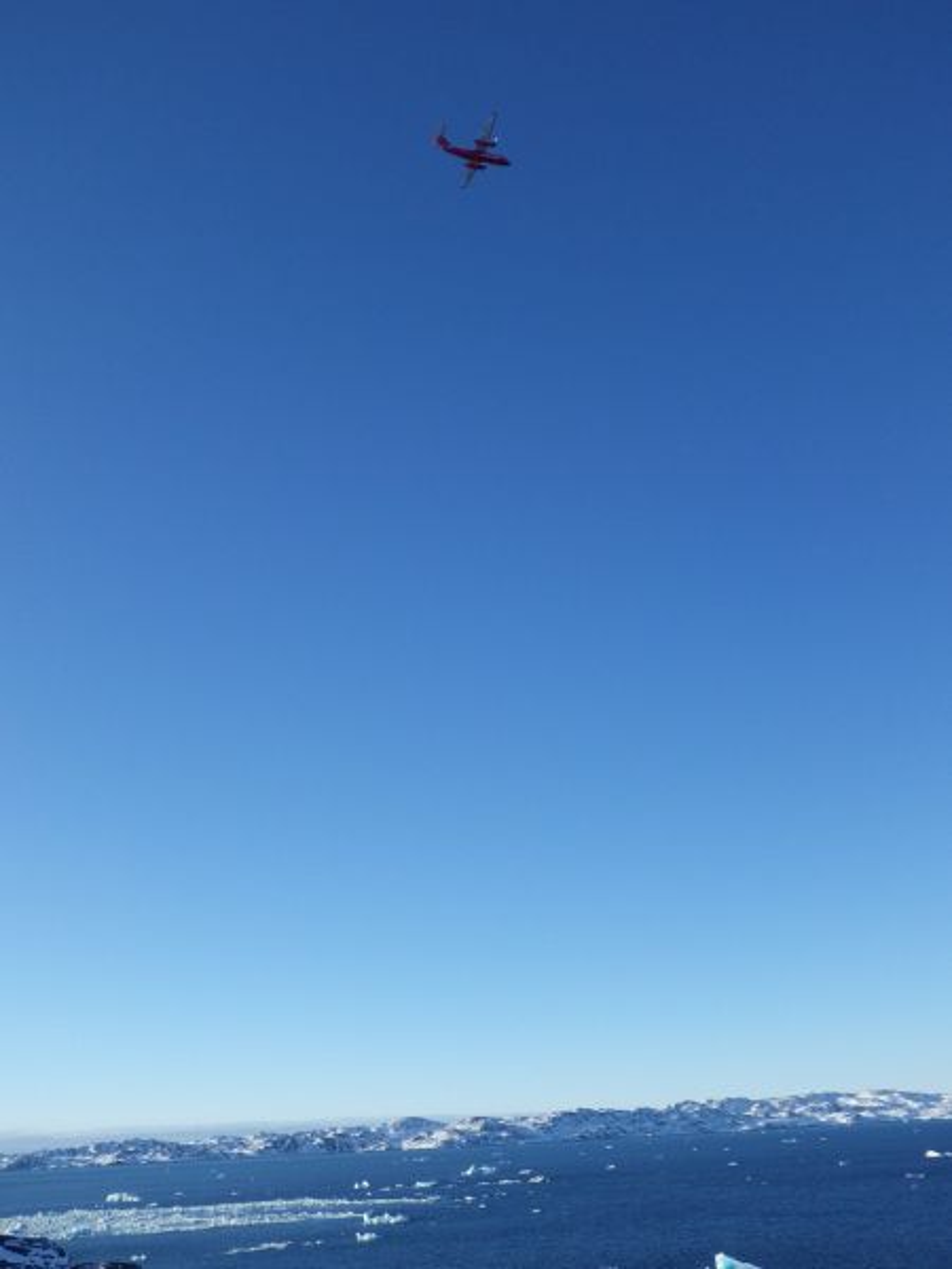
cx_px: 476
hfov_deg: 49.7
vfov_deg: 63.4
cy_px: 634
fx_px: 1027
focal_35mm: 28
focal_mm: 5
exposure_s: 1/640
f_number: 4.2
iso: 125
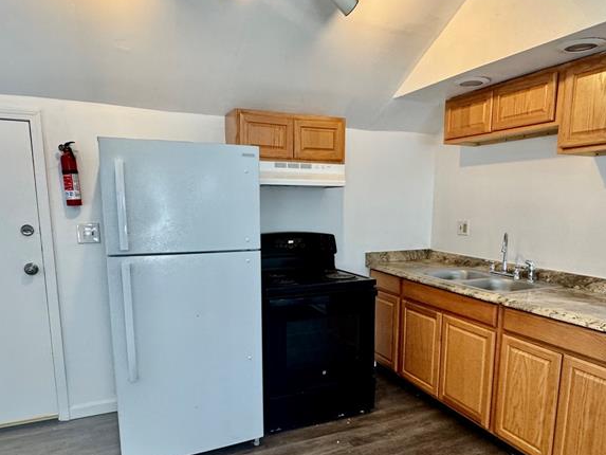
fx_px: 438
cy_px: 276
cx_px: 320
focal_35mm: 25
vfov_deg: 54.4
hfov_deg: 69.3
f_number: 2.2
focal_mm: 2.22
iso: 200
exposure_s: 1/60
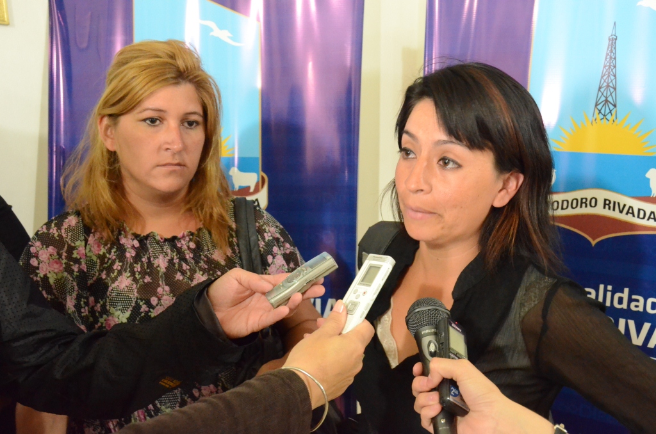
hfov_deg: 49.6
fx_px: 709
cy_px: 217
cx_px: 328
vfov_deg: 34.1
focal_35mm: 39
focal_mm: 26
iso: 6400
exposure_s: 1/20
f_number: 6.3
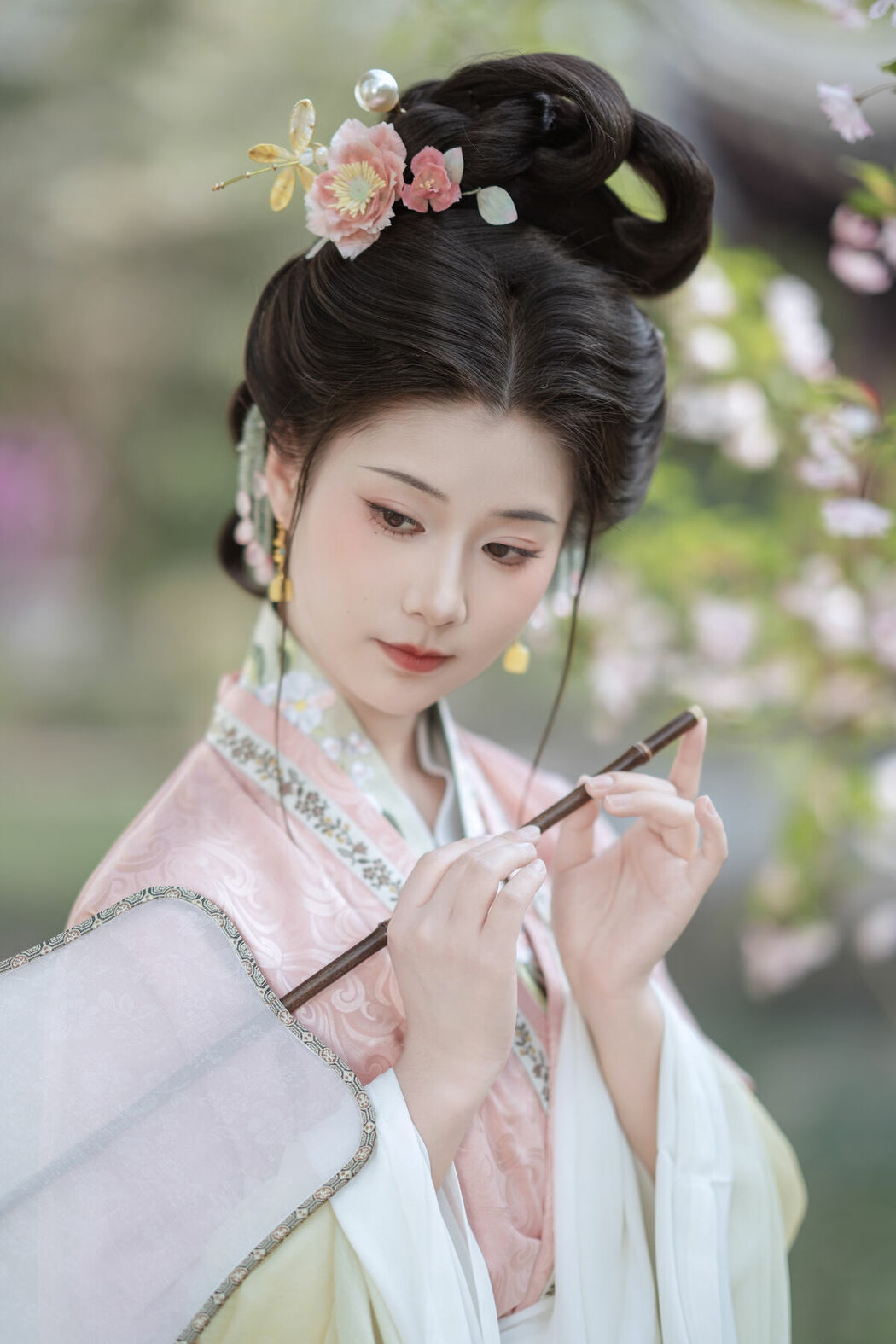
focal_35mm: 85
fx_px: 3173
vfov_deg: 23.9
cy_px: 672
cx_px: 448
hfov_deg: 16.1
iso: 125
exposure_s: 1/800
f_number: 1.4
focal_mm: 85
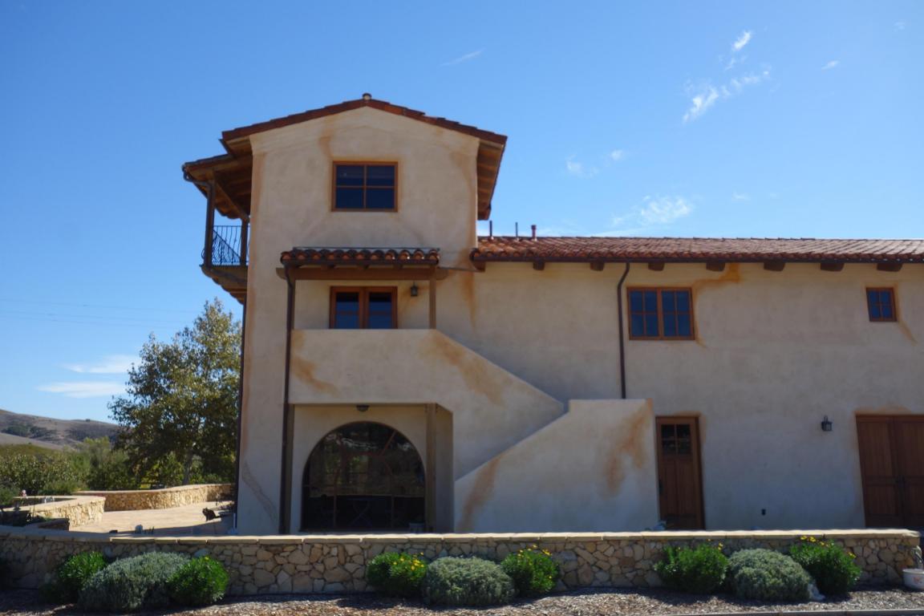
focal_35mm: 30
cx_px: 462
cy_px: 308
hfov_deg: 61.9
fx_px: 770
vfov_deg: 43.6
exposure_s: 1/400
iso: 125
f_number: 5.6
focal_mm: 11.18
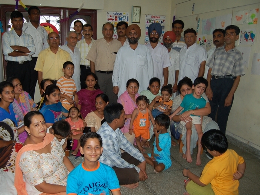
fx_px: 225
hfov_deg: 59.8
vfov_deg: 46.8
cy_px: 96
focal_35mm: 30
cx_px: 113
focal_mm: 18
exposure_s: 1/60
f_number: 3.5
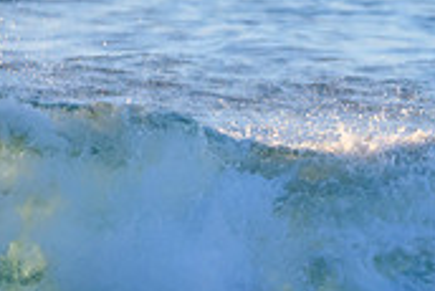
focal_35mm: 2527
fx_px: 30560
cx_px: 389
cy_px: 325
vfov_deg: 0.5
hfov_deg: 0.8
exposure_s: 1/1600
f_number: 5.6
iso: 1000
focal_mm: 500
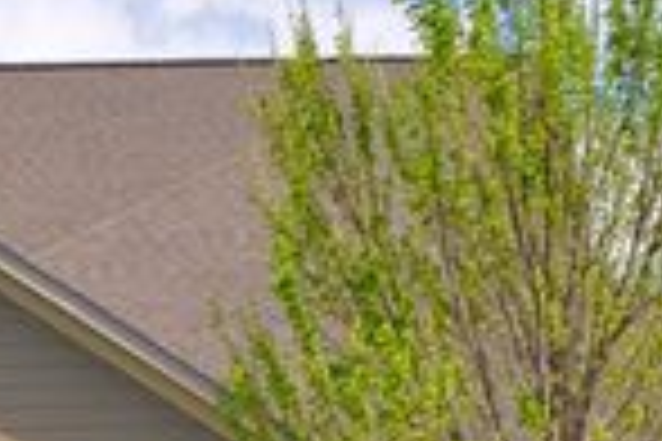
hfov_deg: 10.6
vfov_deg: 7.0
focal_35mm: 194
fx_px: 3567
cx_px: 135
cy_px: 468
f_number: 10
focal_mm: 38
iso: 200
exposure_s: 1/400
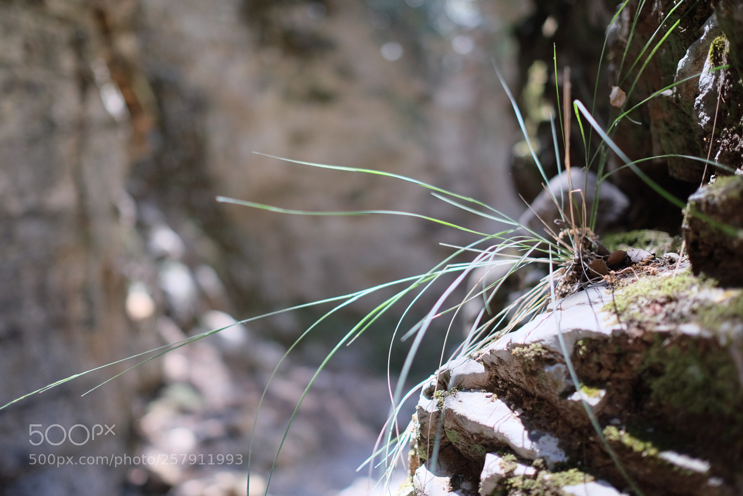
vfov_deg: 37.9
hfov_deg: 54.4
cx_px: 372
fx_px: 722
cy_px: 248
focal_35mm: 35
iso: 800
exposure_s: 1/640
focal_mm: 23
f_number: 1.4
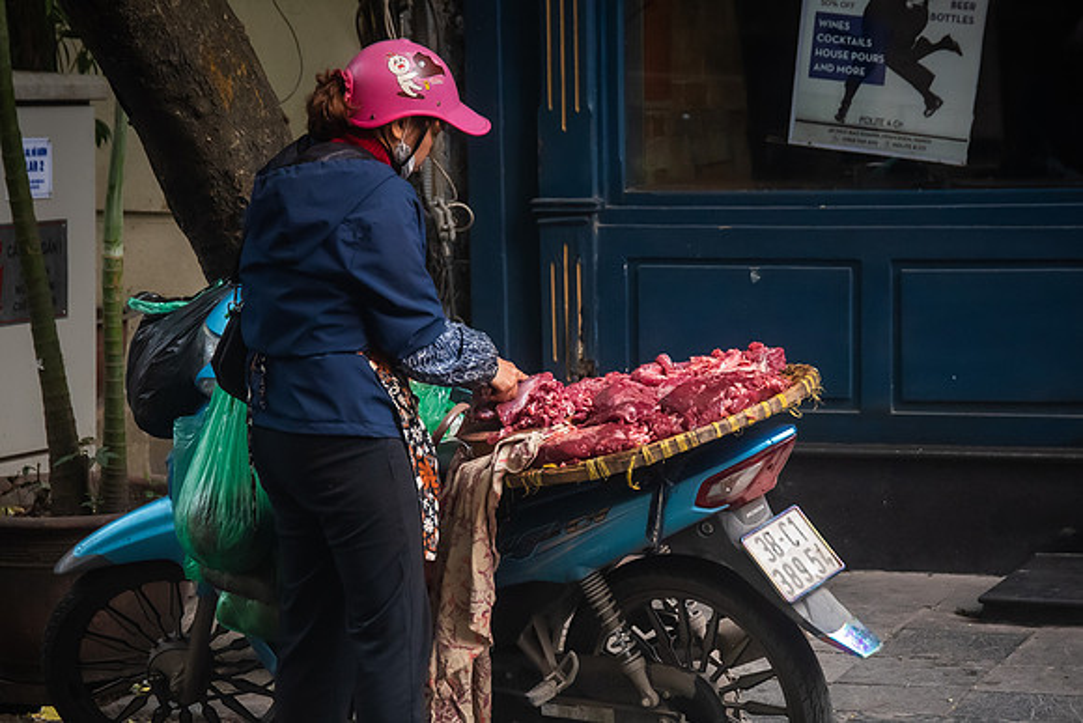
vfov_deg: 12.1
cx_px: 615
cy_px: 507
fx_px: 3412
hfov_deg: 18.0
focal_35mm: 113
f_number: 5.6
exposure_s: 1/500
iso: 3200
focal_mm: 75
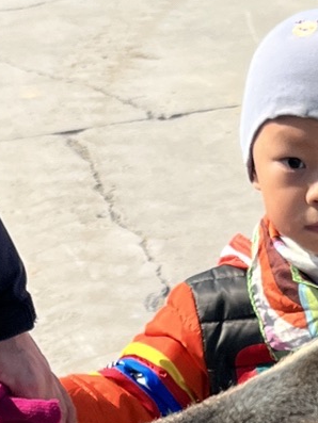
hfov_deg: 11.1
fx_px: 1604
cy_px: 564
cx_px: 393
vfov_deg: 14.4
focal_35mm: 131
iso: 50
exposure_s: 1/2825
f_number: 1.6
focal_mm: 5.1
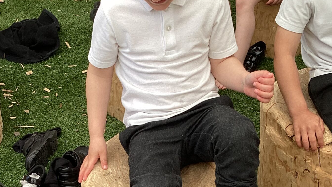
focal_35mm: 64
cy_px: 194
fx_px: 563
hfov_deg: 32.8
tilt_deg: -43.1
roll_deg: +2.1
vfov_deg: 18.3
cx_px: 146
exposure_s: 1/212
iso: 25
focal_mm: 3.3
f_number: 2.4
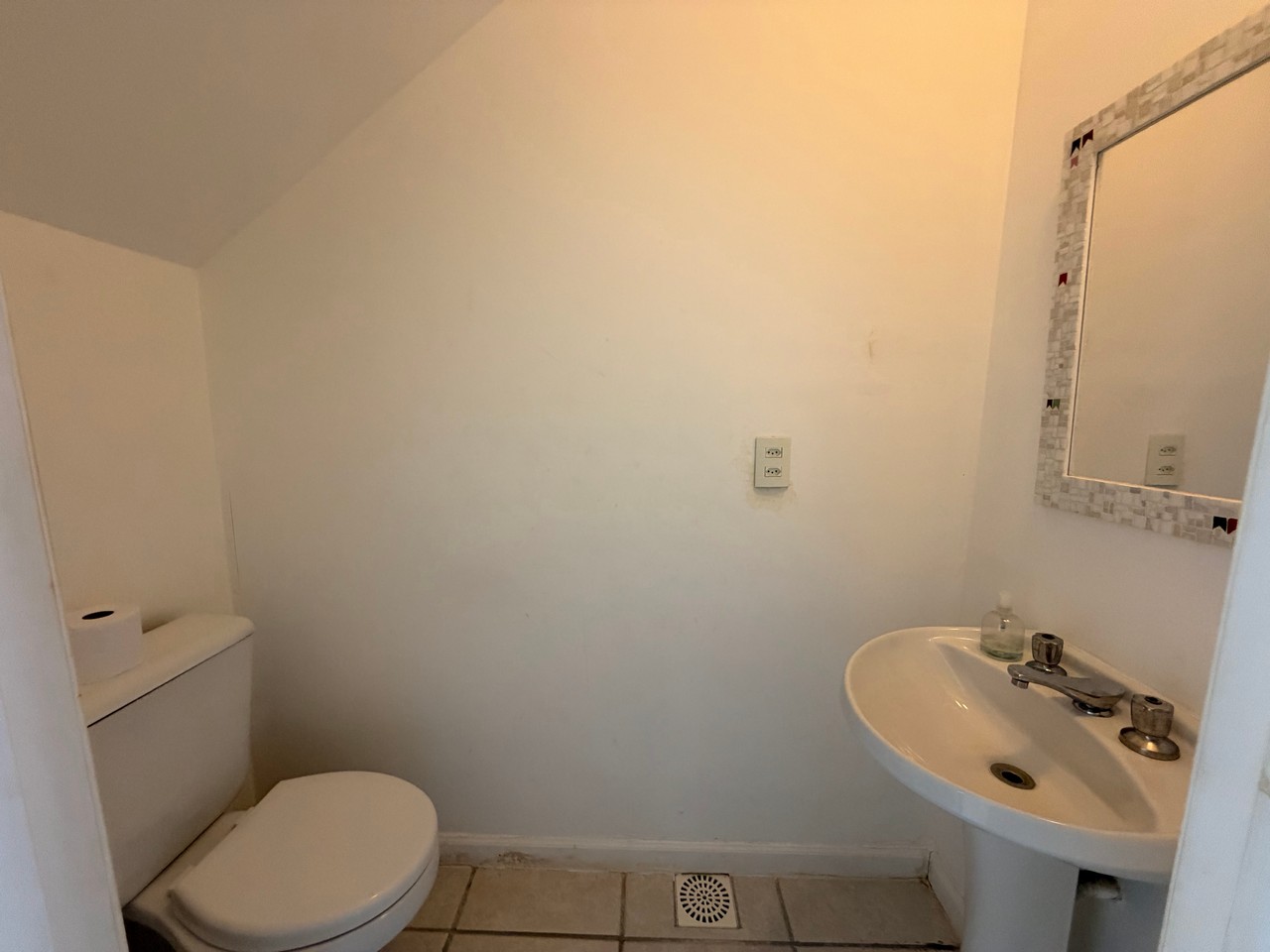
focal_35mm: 14
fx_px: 514
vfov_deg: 85.7
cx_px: 635
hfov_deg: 102.1
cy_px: 476
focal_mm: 2.22
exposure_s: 1/60
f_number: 2.2
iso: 320
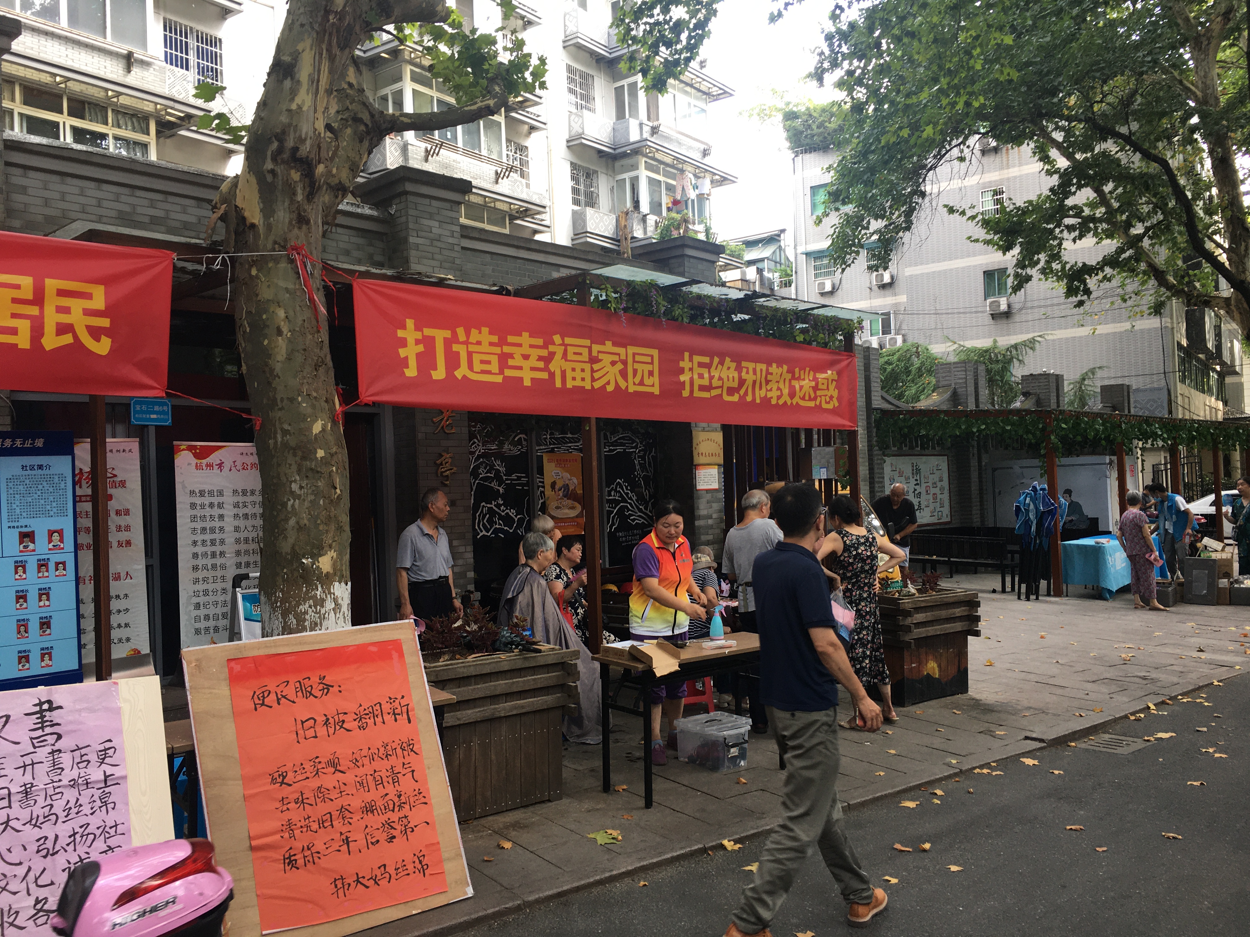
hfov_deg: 61.7
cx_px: 625
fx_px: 1047
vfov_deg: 48.2
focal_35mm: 29
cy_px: 468
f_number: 2.2
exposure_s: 1/100
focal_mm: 4.15
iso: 32
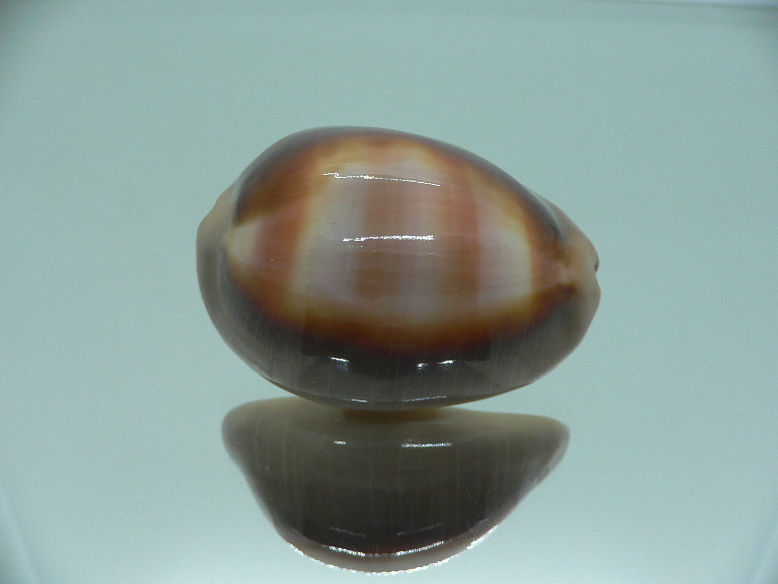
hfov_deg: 52.6
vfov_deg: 40.7
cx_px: 389
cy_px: 292
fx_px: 787
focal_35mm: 35
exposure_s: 1/60
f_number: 2.8
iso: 100
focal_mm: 4.6
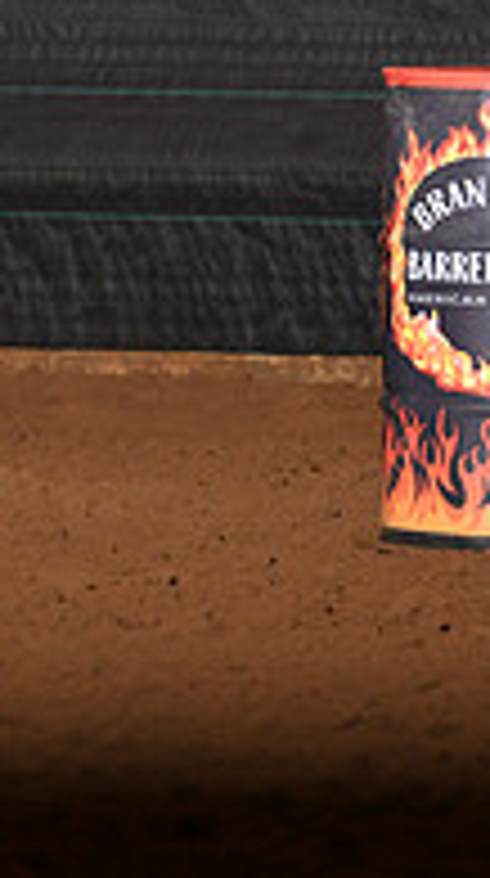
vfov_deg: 3.1
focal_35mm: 687
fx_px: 15945
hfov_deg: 1.8
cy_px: 56
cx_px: 1061
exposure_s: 1/250
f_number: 5.6
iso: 1000
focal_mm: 220
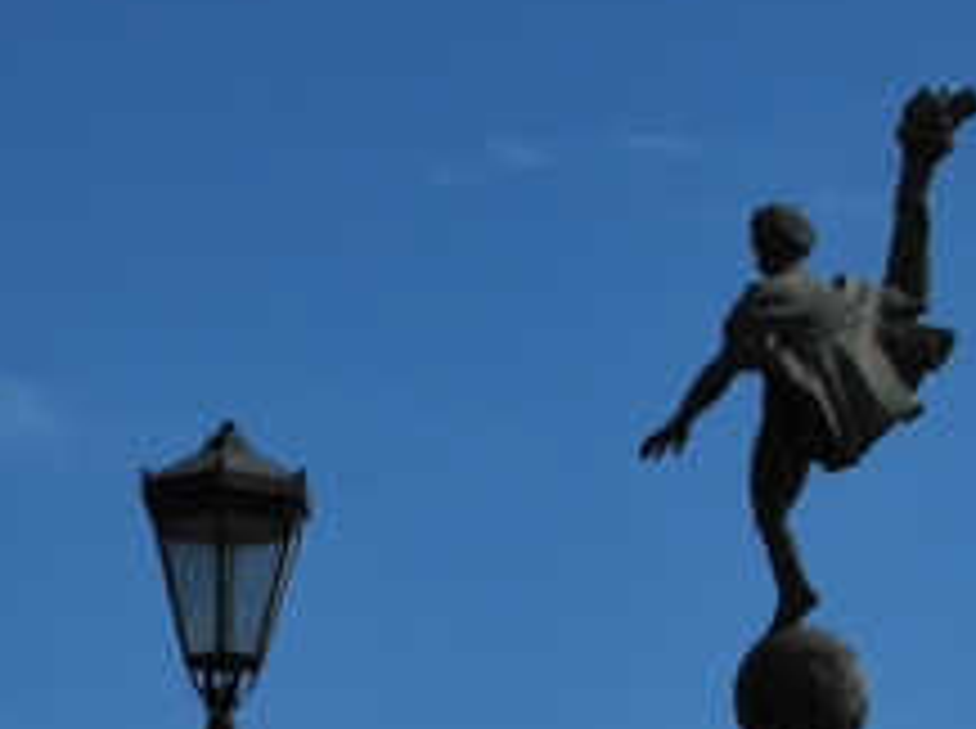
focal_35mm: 187
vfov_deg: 7.8
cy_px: 1105
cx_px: -234
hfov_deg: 10.4
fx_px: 5258
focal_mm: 35
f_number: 13
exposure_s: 1/640
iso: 200
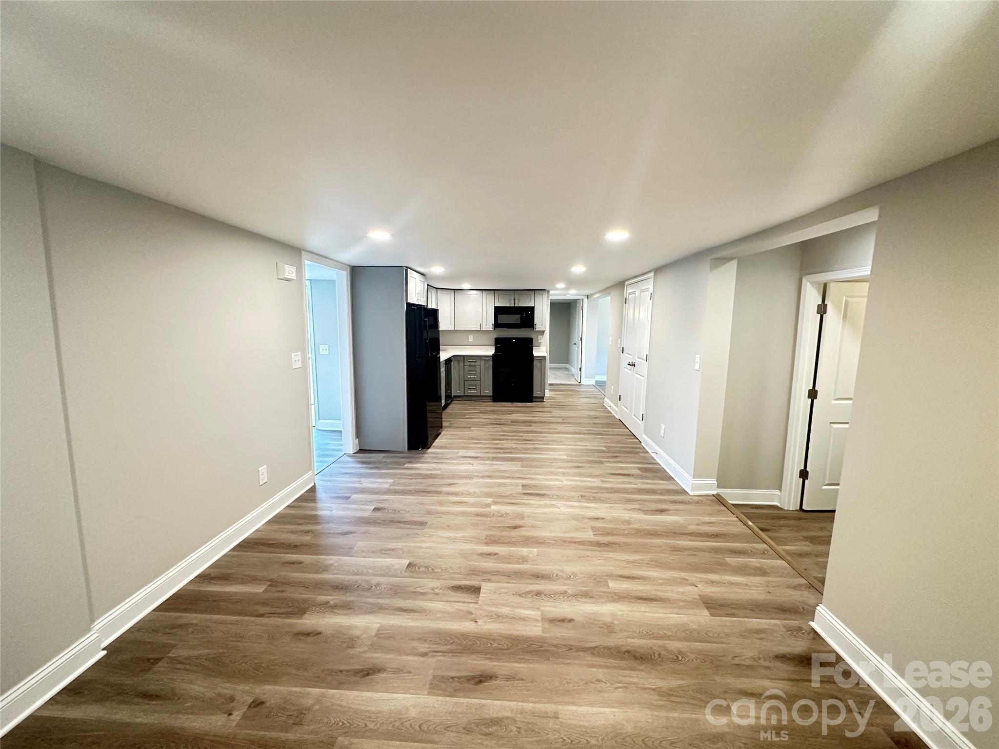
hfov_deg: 102.1
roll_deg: -0.4
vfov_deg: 85.7
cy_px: 374
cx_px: 500
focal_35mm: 14
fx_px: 404
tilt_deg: -8.7
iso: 400
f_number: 2.2
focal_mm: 2.22
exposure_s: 1/60
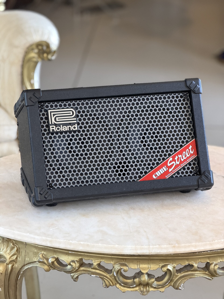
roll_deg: -1.2
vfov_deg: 19.6
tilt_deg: -23.1
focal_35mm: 100
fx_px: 863
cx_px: 112
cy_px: 150
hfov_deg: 14.8
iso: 400
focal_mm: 16.89
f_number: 2.8
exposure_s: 1/121
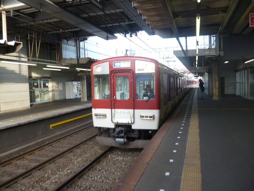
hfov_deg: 63.4
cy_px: 96
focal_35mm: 28
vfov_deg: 49.7
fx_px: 205
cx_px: 127
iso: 200
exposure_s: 1/60
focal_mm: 5
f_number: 3.1
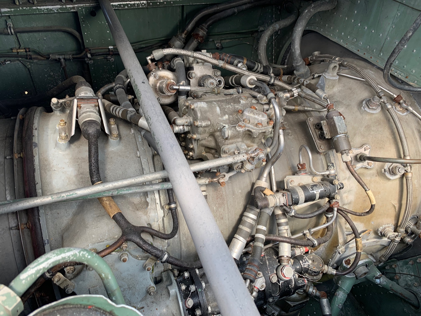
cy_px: 158
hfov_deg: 67.3
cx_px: 210
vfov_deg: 53.1
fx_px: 316
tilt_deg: -38.2
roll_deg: +2.0
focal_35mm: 26
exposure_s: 1/122
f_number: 1.8
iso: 25
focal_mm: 4.25
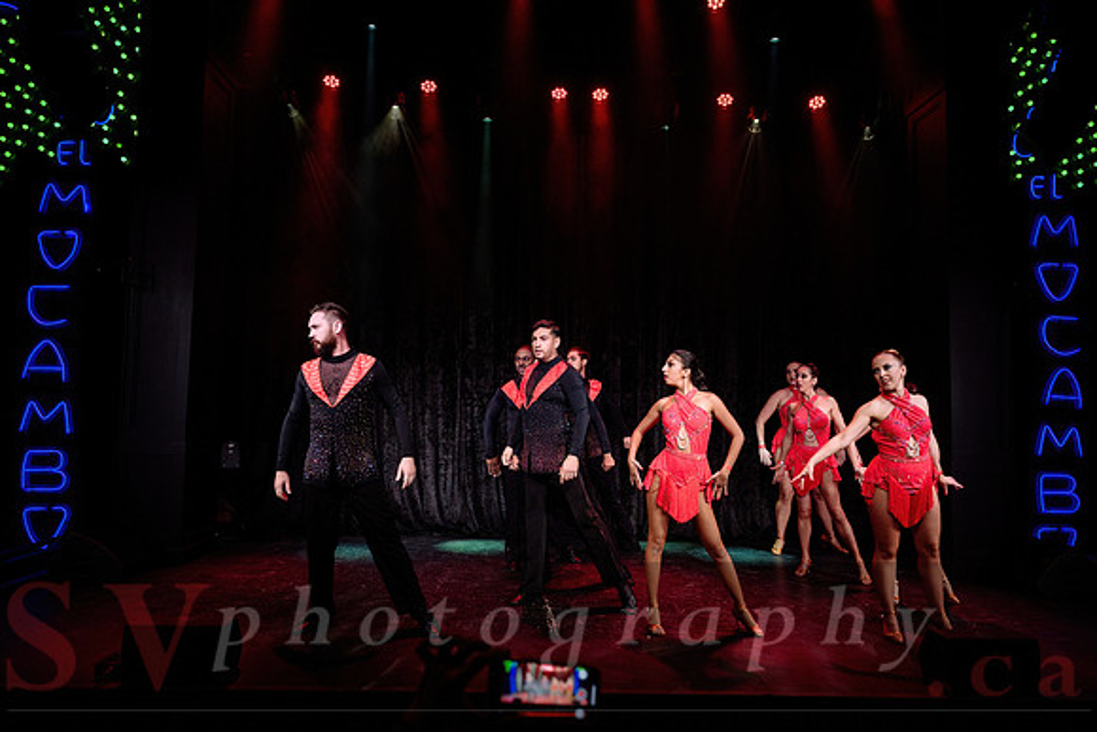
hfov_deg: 73.7
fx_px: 731
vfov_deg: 53.2
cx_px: 548
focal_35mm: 24
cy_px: 366
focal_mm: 24
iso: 1600
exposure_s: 1/400
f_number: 3.2
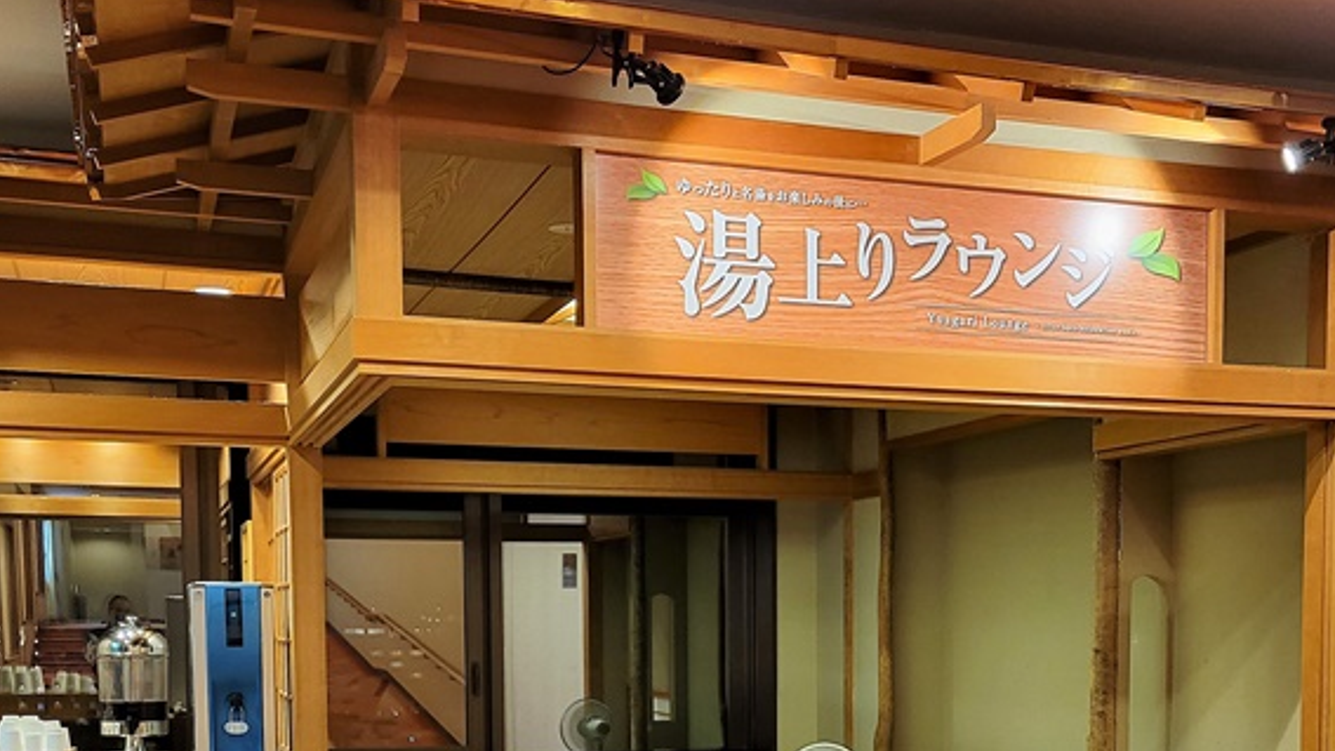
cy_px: 739
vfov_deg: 23.1
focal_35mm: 50
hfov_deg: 41.0
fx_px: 1770
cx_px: 831
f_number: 1.8
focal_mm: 5.4
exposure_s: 1/50
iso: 320
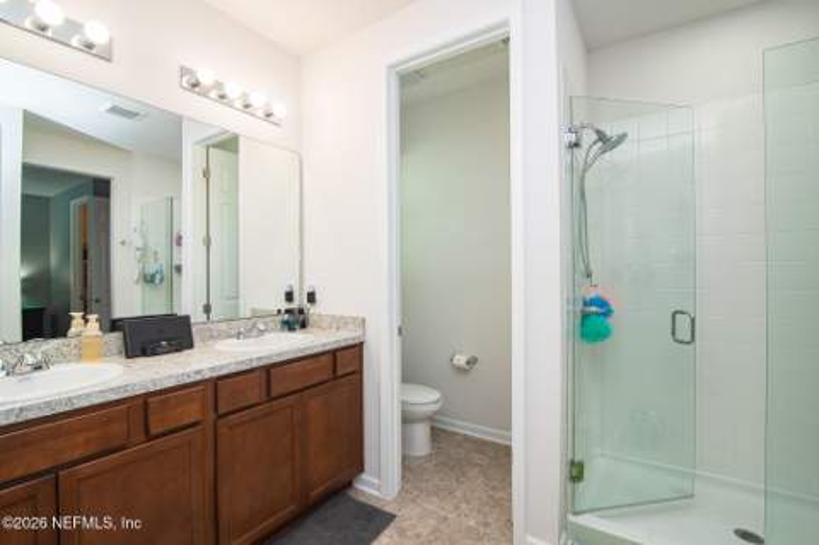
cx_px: 410
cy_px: 272
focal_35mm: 16
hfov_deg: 96.8
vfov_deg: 73.6
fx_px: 364
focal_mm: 16
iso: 250
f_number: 8
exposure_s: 1/25
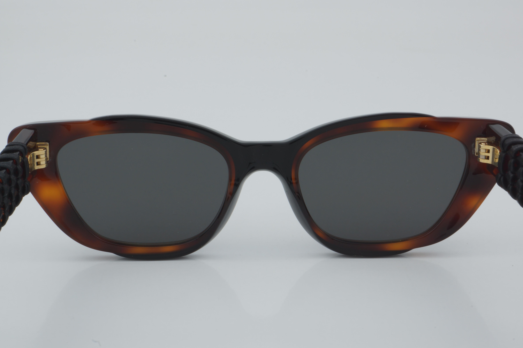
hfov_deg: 27.0
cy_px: 174
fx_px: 1089
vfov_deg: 18.2
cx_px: 262
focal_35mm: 75
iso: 100
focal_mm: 50
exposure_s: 1/4
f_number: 32
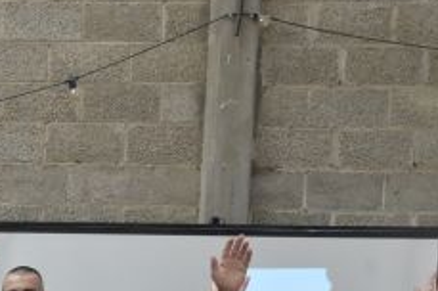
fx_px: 1276
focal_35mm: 105
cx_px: -434
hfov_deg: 15.6
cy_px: 597
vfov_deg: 11.6
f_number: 8
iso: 1600
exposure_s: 1/160
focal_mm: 24
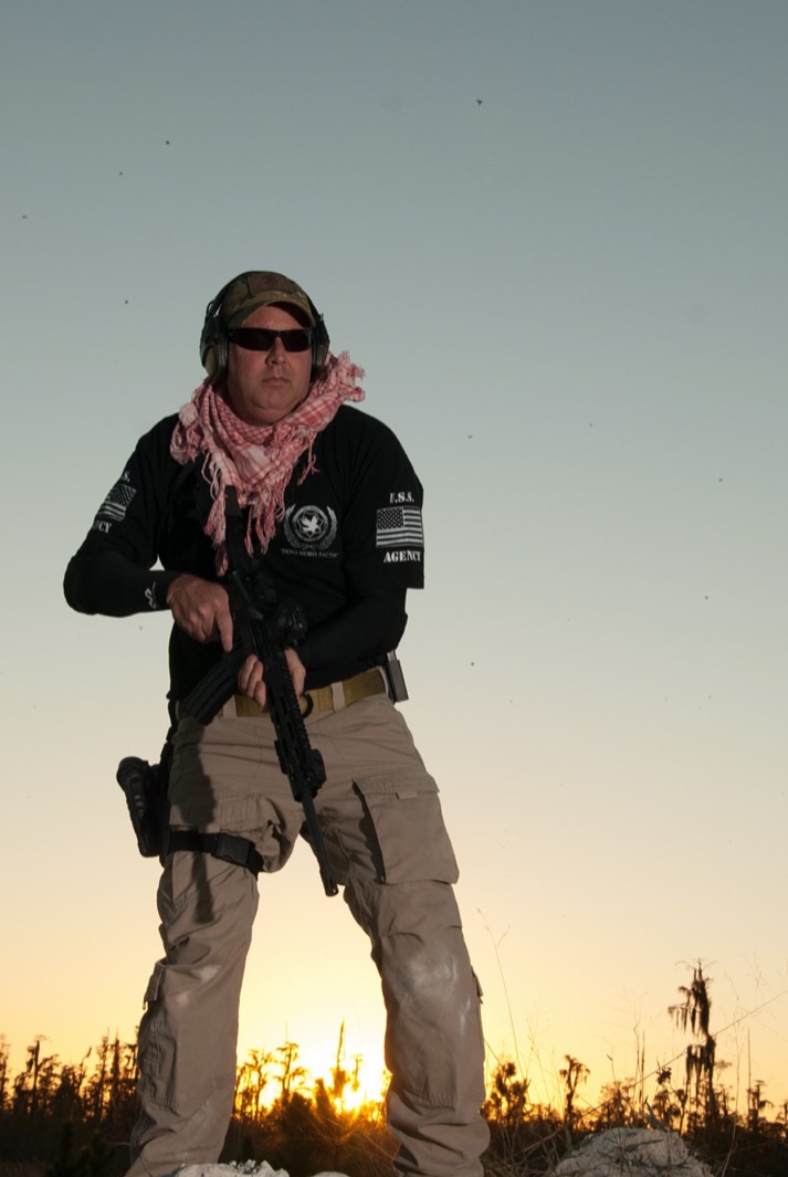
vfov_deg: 28.5
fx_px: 2313
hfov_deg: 19.3
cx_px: 424
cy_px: 605
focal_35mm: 71
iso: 200
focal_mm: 35
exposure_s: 1/125
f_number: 9
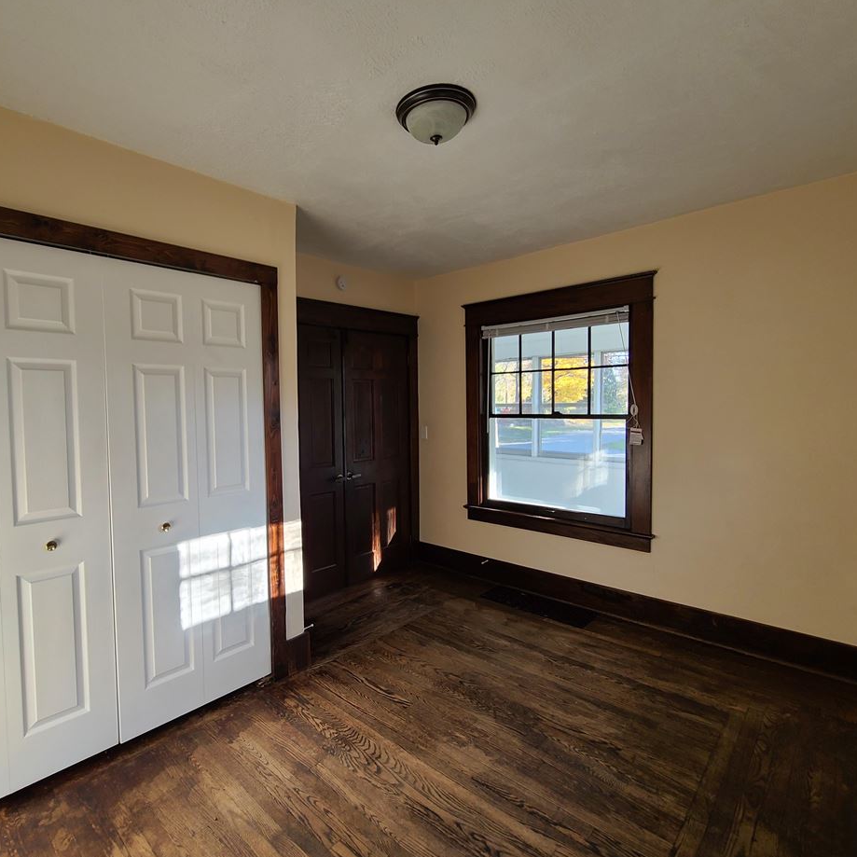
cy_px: 423
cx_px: 361
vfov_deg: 87.4
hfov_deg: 86.8
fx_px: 448
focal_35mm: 16
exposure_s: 1/119
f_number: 2.2
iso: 100
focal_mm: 2.2
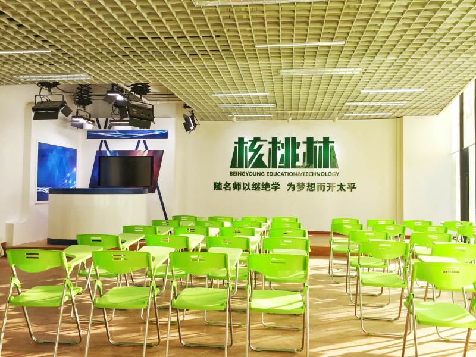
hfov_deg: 61.7
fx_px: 399
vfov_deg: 48.2
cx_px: 238
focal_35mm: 29
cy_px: 178
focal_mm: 4.15
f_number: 2.2
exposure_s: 1/273
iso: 32
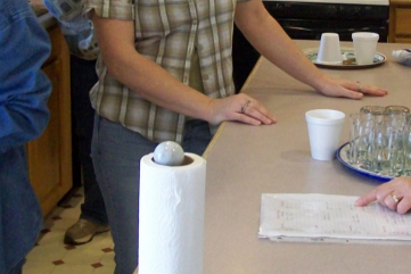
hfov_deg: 24.3
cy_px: 18
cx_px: 274
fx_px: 948
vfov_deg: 16.2
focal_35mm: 83
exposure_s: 1/50
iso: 160
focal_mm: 6
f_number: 2.7
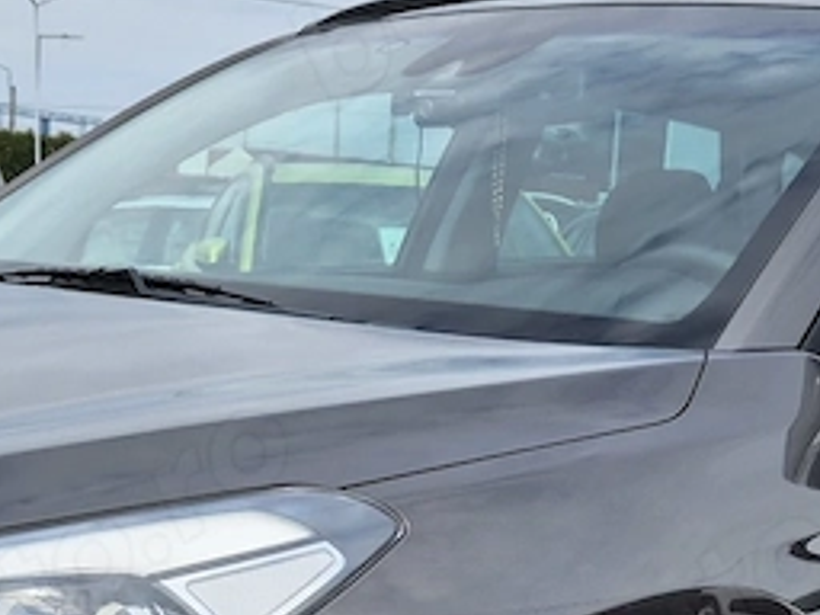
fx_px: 2132
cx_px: 359
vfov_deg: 15.8
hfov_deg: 21.8
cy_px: 727
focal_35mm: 90
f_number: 1.8
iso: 25
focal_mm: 5.4
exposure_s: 1/1508
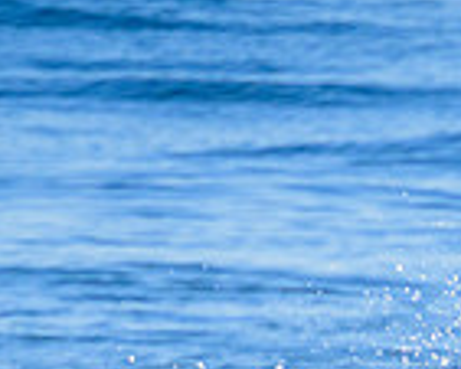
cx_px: 520
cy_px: 567
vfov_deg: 0.5
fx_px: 42257
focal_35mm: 3095
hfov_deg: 0.6
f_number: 11
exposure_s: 1/2000
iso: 1250
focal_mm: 800
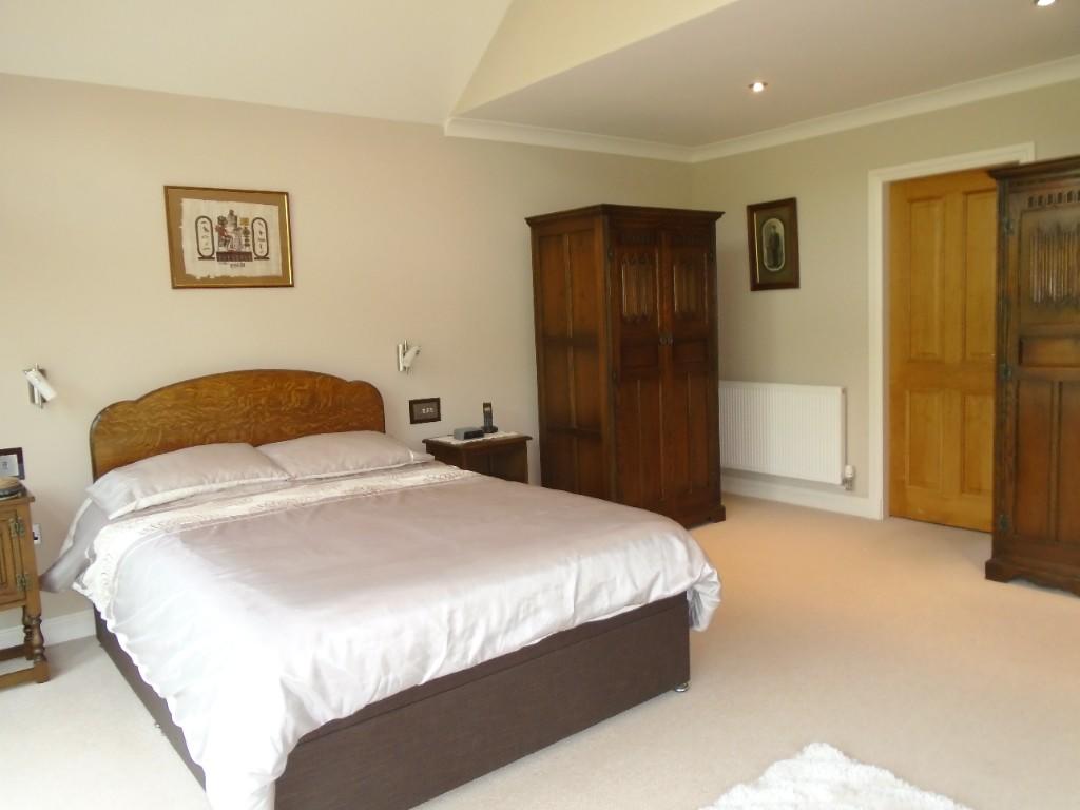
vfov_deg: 53.1
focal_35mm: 26
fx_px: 811
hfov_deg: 67.3
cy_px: 405
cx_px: 540
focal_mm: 4.6
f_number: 3.2
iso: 250
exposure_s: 1/40
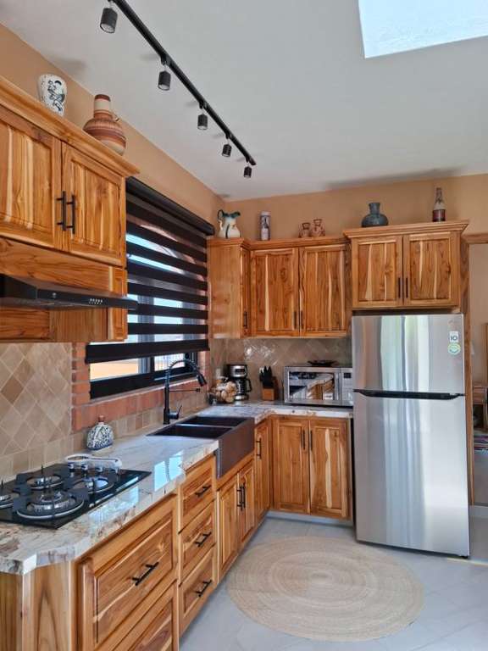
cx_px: 244
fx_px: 432
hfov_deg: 58.9
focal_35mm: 23
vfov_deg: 73.9
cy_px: 326
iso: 50
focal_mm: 5.54
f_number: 1.8
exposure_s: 1/120
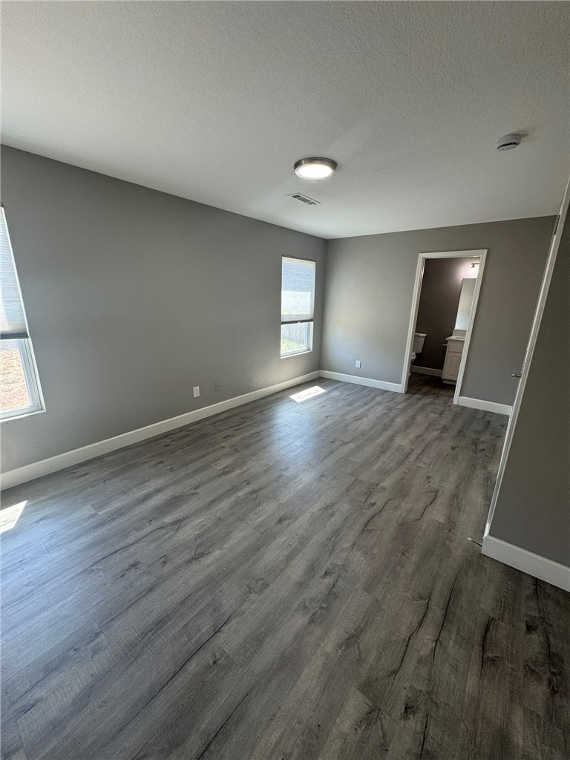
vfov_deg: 102.1
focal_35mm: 14
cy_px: 380
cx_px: 285
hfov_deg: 85.7
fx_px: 307
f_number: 2.2
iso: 125
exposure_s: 1/120
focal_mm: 2.22
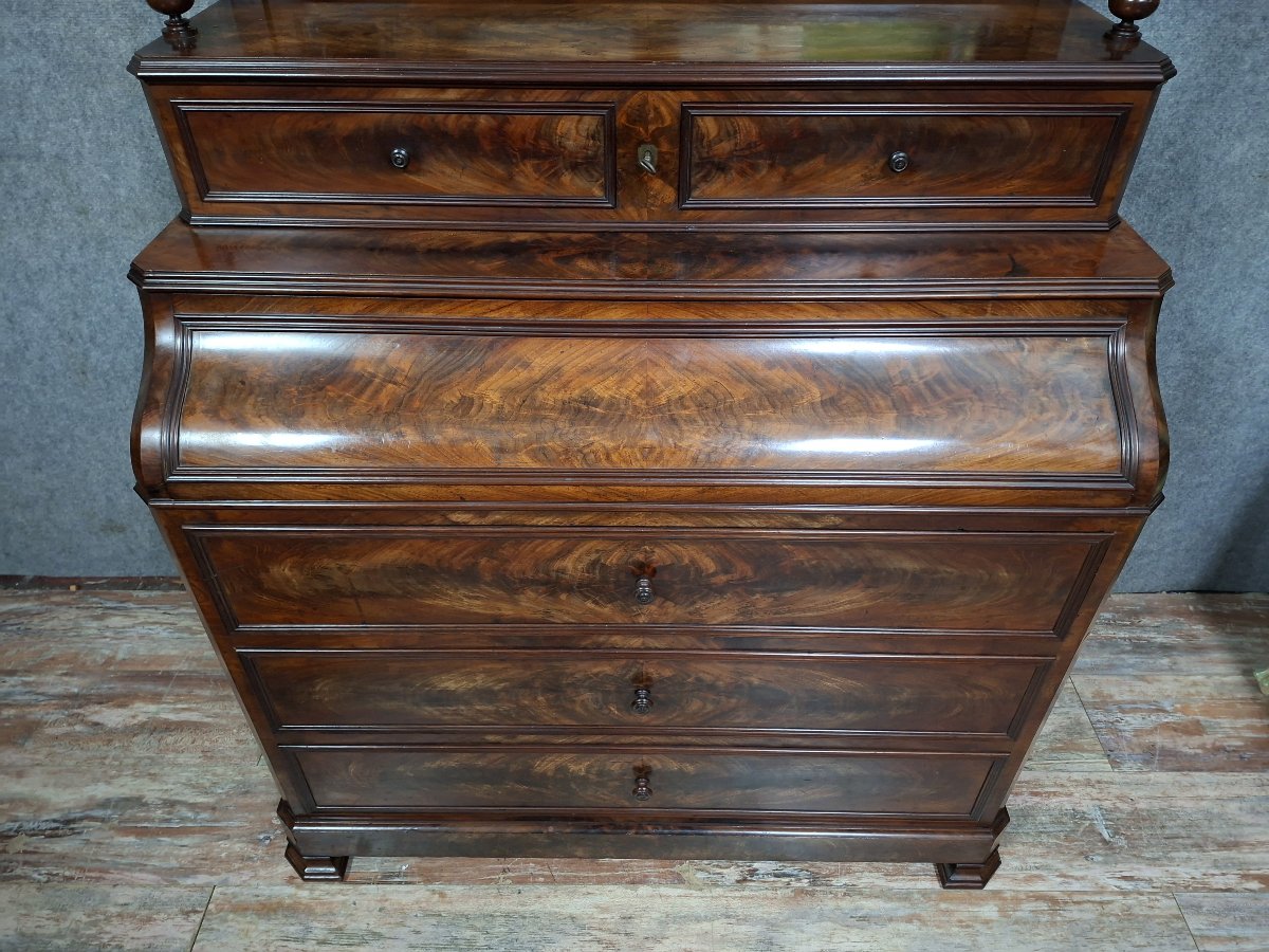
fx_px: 843
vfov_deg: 58.9
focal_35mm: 23
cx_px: 634
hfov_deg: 73.9
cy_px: 476
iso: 640
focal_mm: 5.54
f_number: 1.8
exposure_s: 1/25
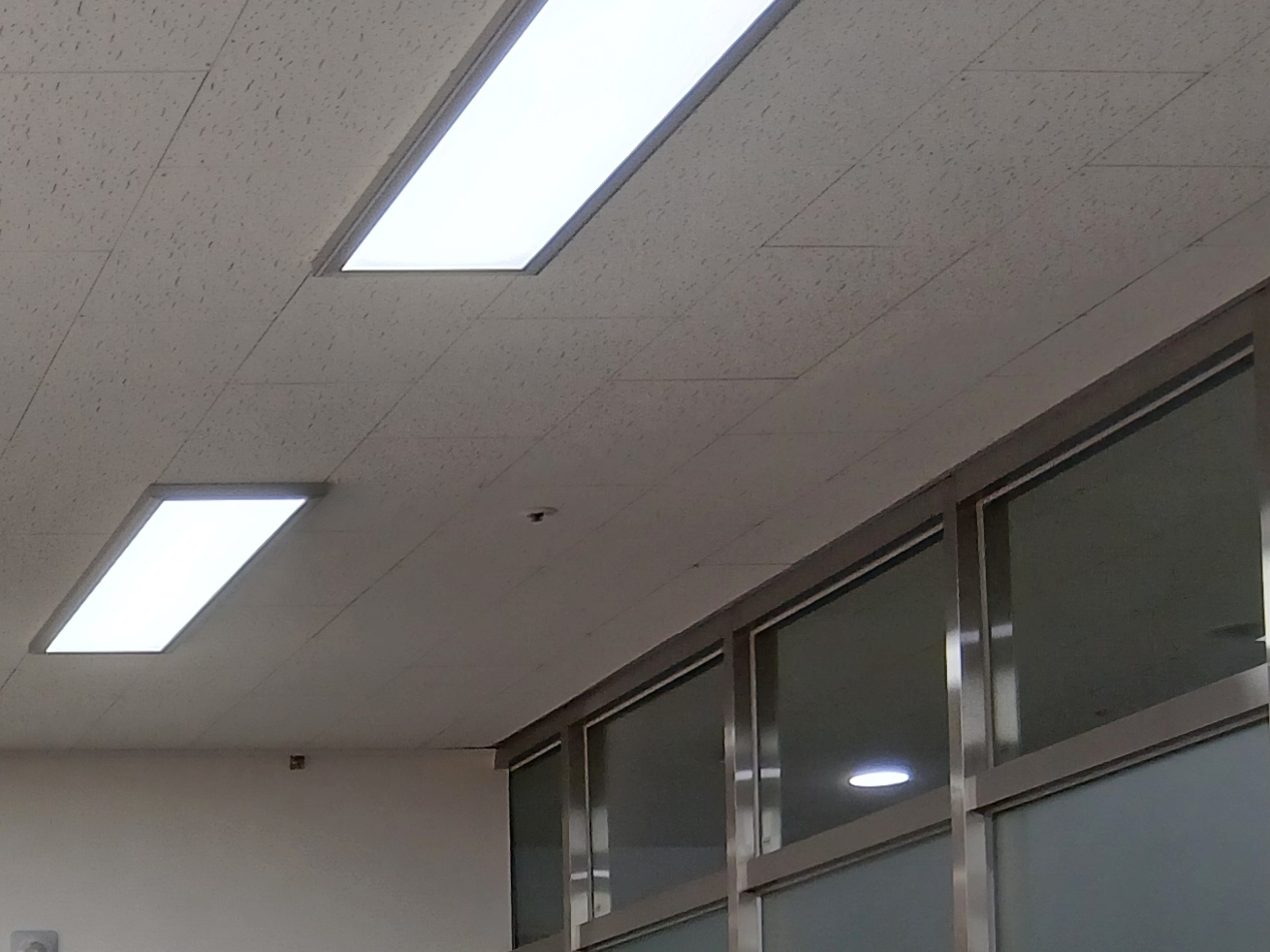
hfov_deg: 21.5
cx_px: -449
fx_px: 2971
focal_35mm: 81
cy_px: 1101
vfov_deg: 17.5
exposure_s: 1/60
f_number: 1.8
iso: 50
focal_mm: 3.98
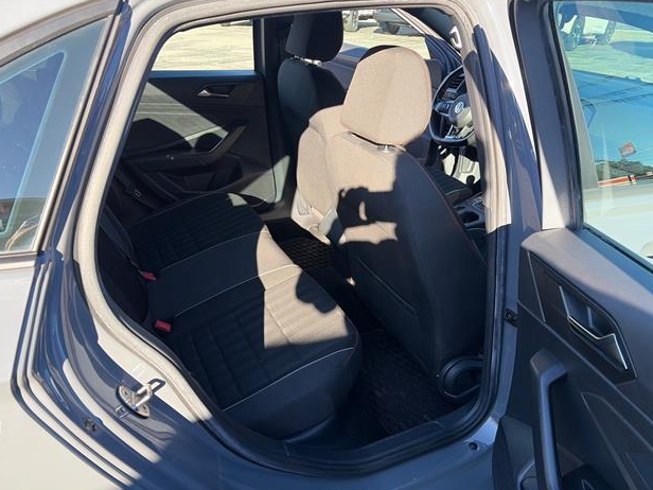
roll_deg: +0.4
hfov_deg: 65.3
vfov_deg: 51.4
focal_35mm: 27
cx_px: 318
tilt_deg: -28.3
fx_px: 509
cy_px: 250
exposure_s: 1/262
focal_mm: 5.96
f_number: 1.6
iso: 40
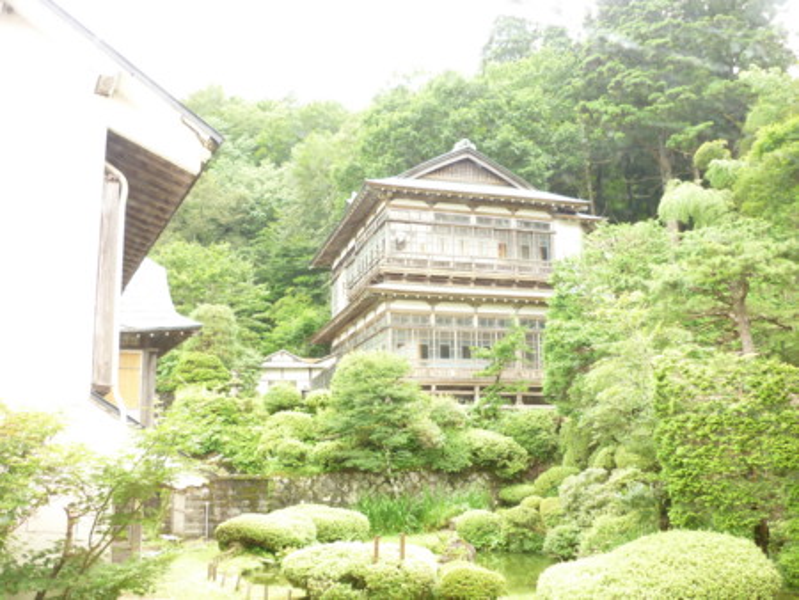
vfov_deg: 43.0
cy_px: 300
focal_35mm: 33
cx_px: 400
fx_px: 762
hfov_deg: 55.3
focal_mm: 5.5
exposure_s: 1/40
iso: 80
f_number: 2.8
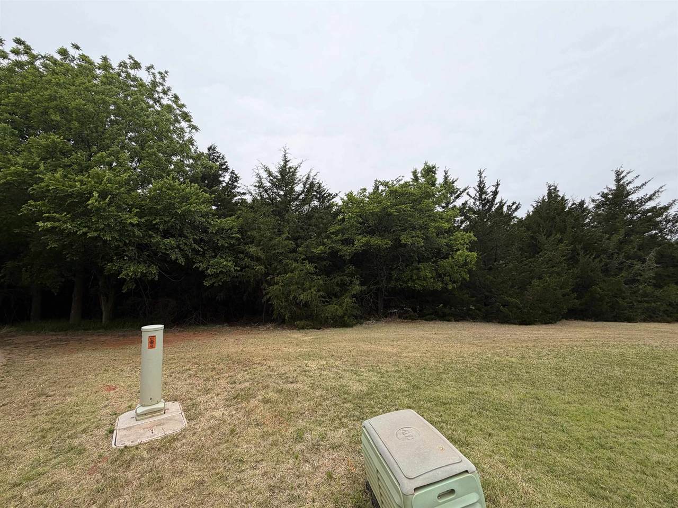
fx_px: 274
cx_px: 339
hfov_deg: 102.1
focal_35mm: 14
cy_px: 254
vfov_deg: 85.7
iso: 40
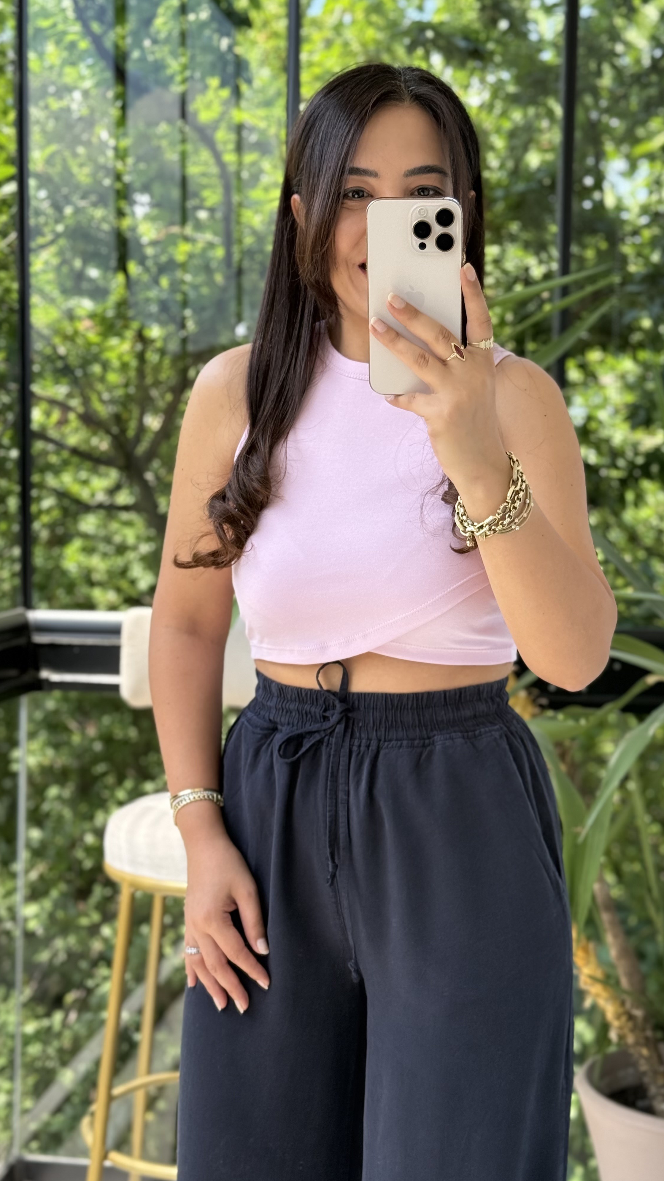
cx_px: 423
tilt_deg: -19.3
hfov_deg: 22.6
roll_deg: -0.8
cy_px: 589
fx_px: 1659
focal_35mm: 53
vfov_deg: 39.2
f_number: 1.78
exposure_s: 1/398
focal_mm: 6.76
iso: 100
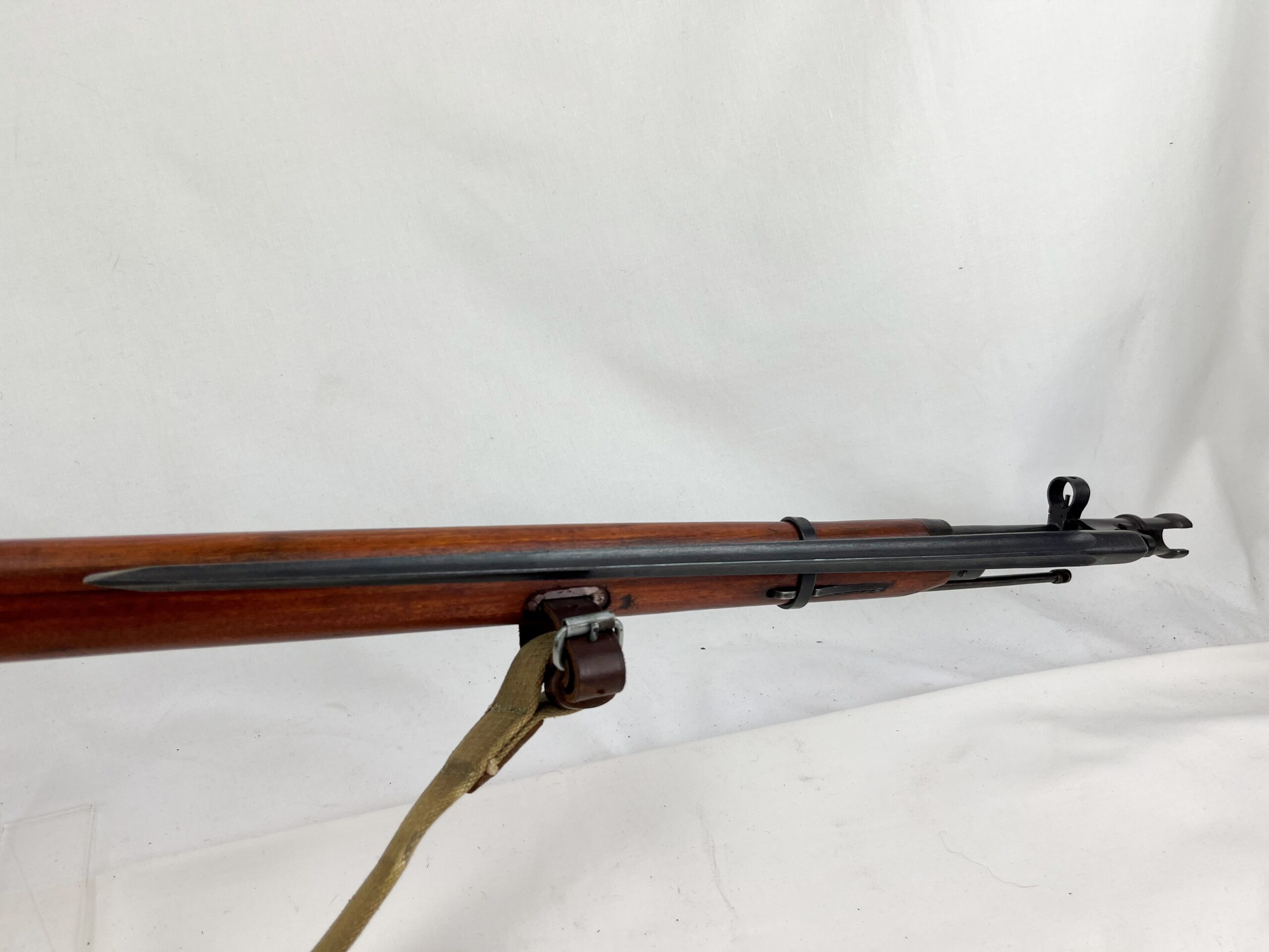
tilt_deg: -23.7
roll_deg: +0.9
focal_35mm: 26
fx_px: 953
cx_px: 634
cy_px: 476
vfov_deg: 53.1
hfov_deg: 67.3
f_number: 1.6
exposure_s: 1/279
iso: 40
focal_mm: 5.1
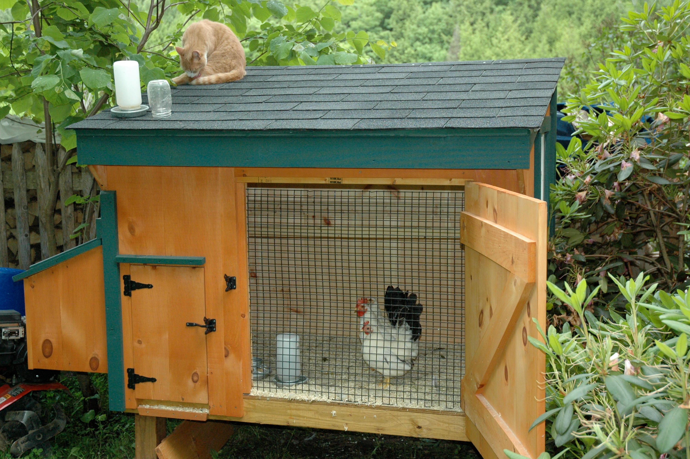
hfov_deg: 38.9
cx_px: 345
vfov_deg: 26.4
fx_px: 977
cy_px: 230
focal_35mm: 51
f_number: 4.2
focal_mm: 34
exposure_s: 1/250
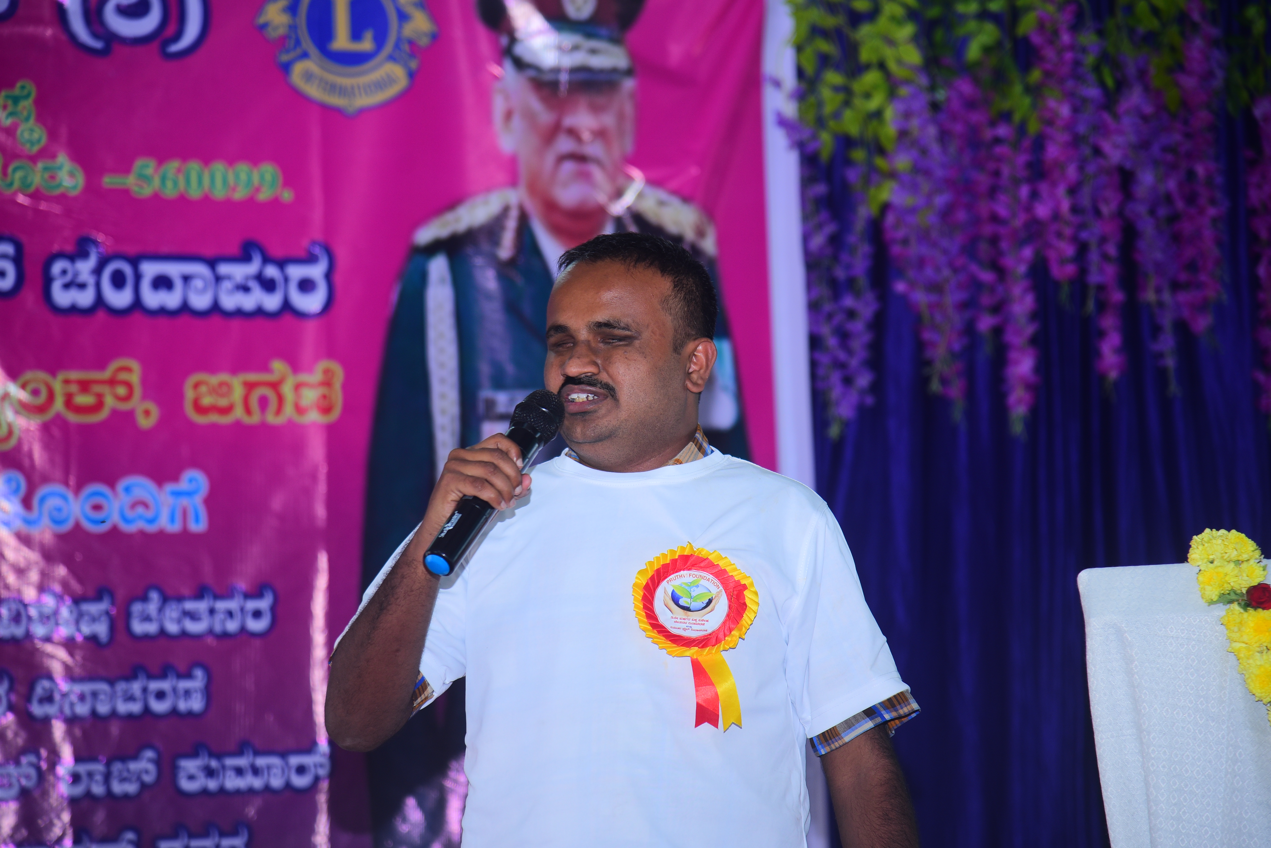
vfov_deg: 11.4
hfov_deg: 17.1
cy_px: 424
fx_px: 4238
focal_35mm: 120
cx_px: 636
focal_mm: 120
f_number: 4
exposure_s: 1/160
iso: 320
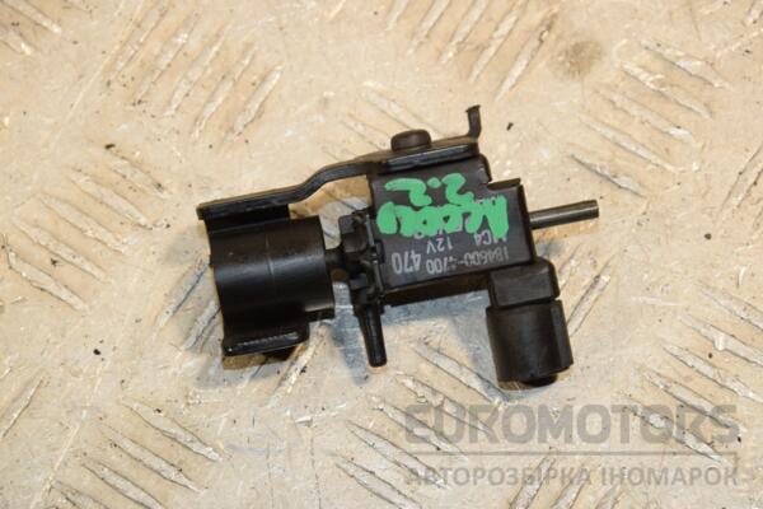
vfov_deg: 9.9
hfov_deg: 14.9
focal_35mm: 138
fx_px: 2925
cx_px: 382
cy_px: 254
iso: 800
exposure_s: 1/200
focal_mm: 92
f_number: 8
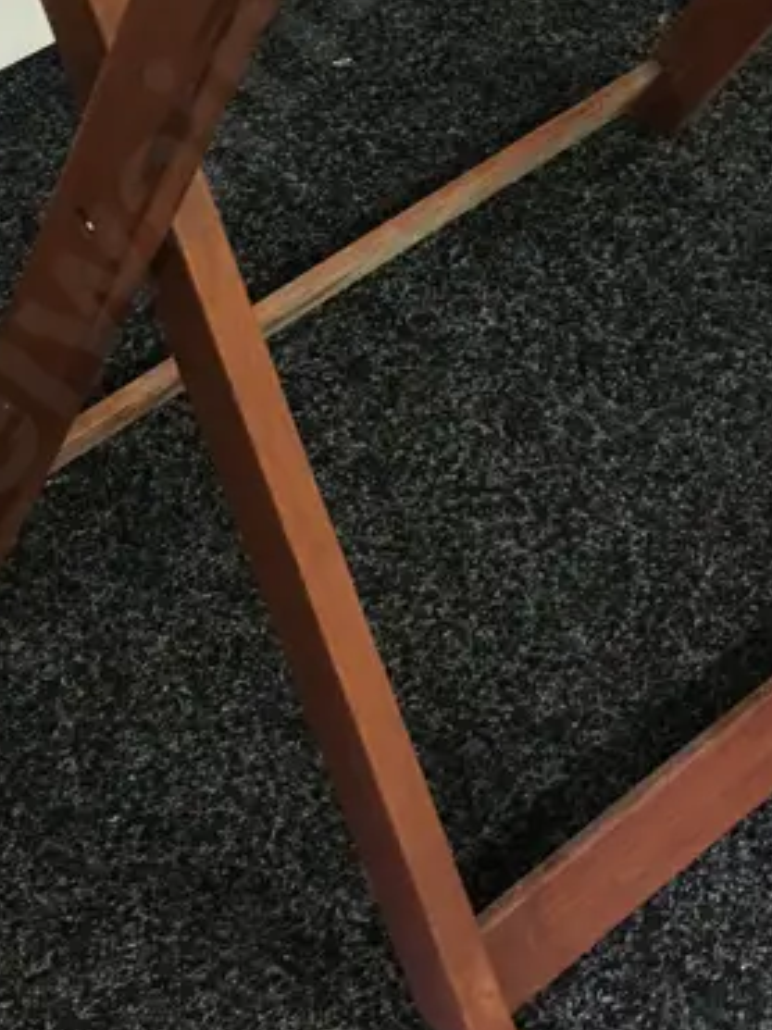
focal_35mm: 80
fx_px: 2380
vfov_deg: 23.4
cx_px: 314
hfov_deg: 18.4
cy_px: -3
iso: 80
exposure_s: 1/17
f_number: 2.2
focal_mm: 4.15
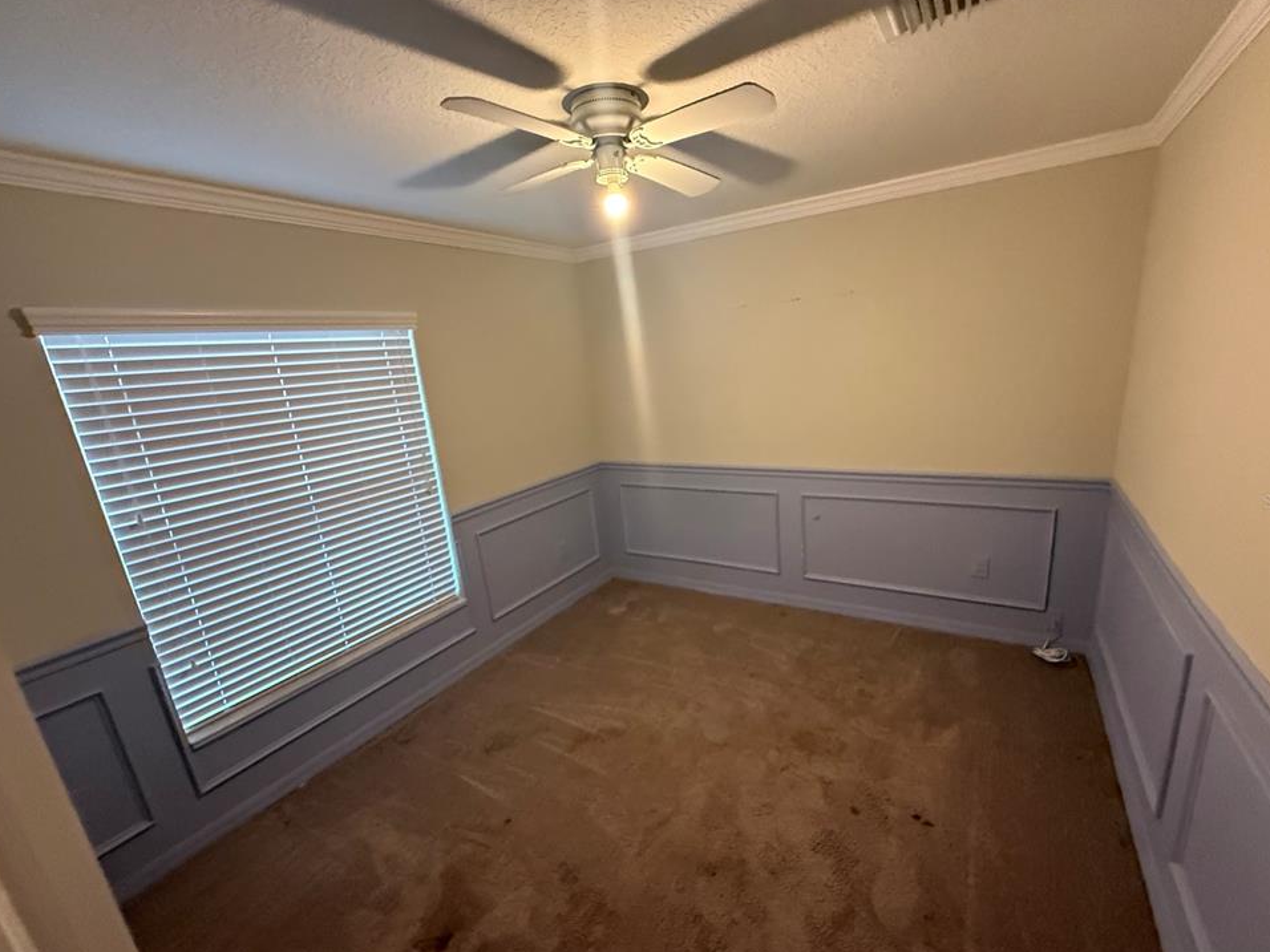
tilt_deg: -12.2
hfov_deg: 98.1
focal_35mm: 15
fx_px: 550
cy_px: 501
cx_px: 663
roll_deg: +5.2
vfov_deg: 81.7
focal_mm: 2.22
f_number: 2.2
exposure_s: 1/60
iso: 800
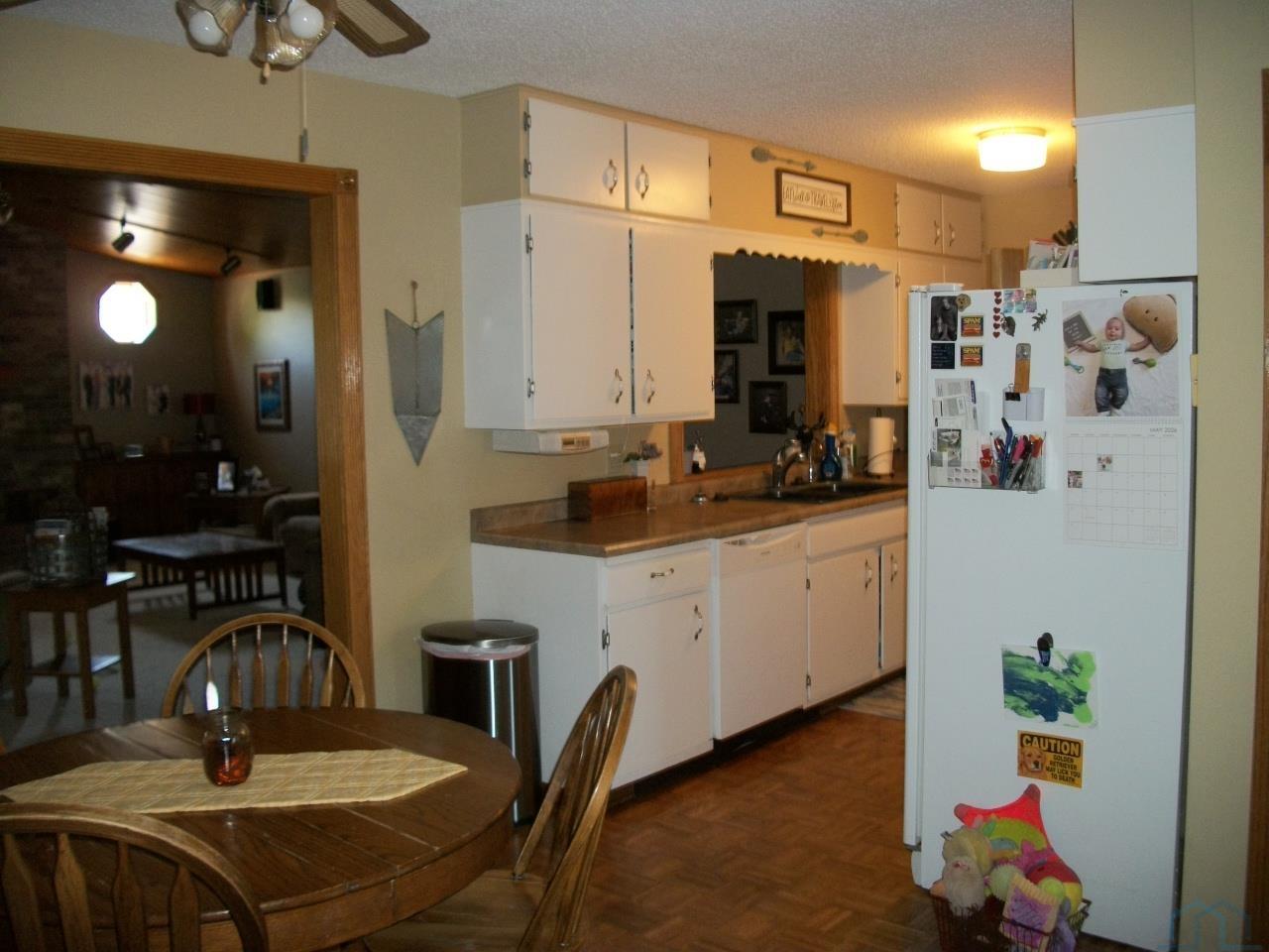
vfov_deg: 44.2
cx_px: 634
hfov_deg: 56.8
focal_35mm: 32
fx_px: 1173
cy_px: 476
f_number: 2.9
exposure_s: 1/30
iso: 160
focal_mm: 5.7
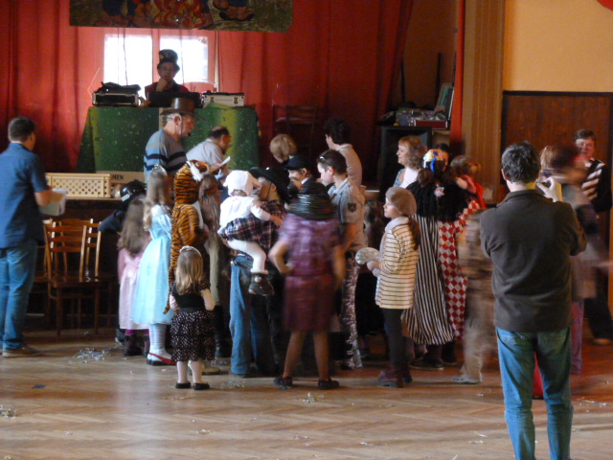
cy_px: 230
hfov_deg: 17.7
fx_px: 1966
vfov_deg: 13.3
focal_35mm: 111
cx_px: 306
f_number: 4.4
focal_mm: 18.2
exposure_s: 1/8
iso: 800
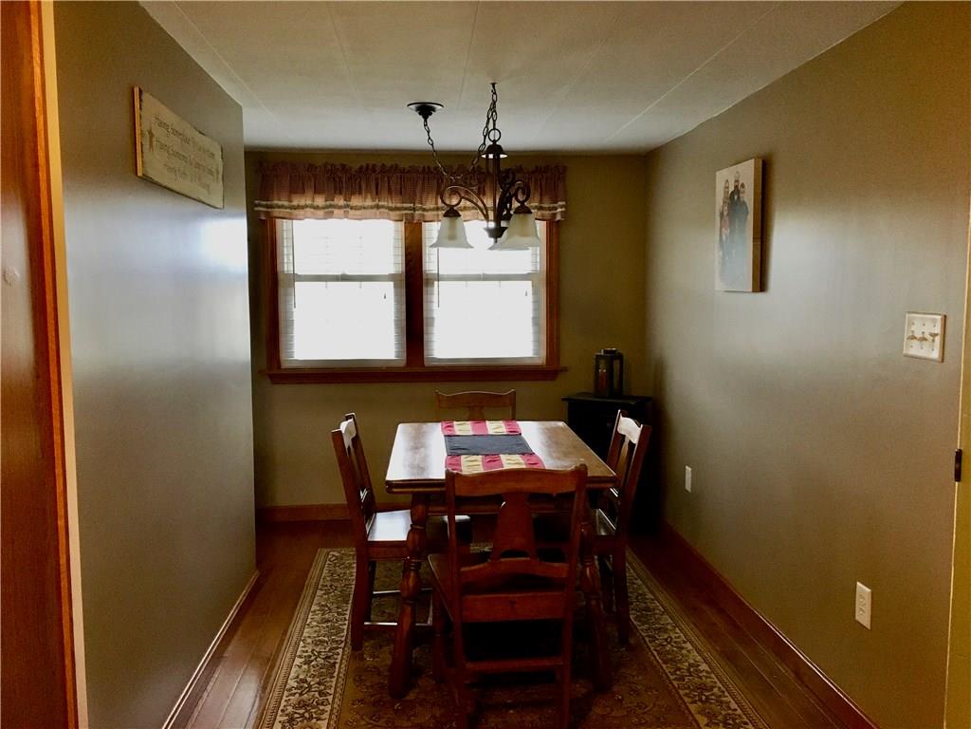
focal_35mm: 29
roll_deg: +0.5
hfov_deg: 61.7
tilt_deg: -7.0
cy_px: 364
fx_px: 813
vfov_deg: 48.2
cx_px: 486
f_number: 2.2
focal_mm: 4.15
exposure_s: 1/30
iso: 160
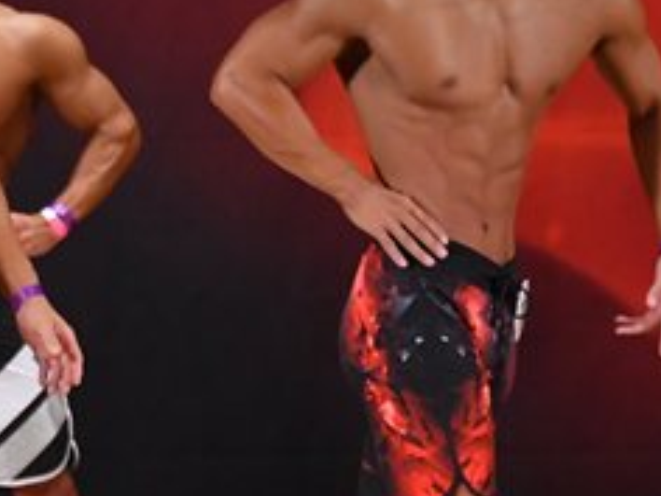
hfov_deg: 2.9
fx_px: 13061
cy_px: 291
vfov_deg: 2.2
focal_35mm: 684
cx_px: -102
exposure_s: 1/400
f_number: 5.6
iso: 3200
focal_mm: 145
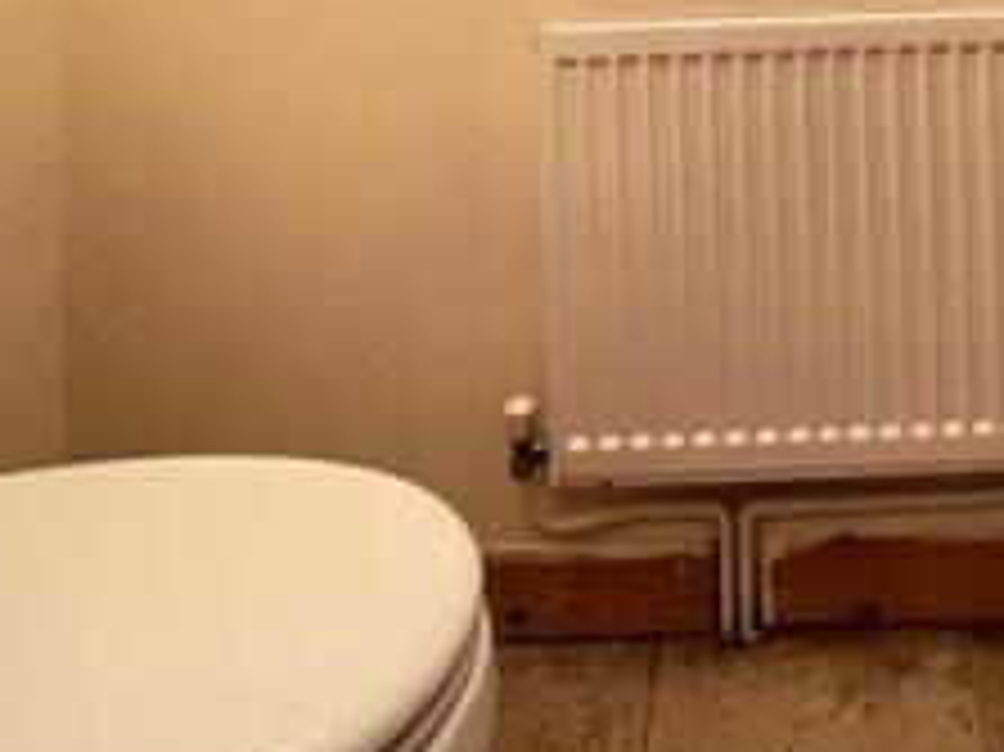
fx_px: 986
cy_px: -151
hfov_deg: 50.6
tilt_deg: -0.5
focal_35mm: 34
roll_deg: +0.6
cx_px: 808
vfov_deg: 33.8
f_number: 1.8
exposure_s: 1/50
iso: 400
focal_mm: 1.57
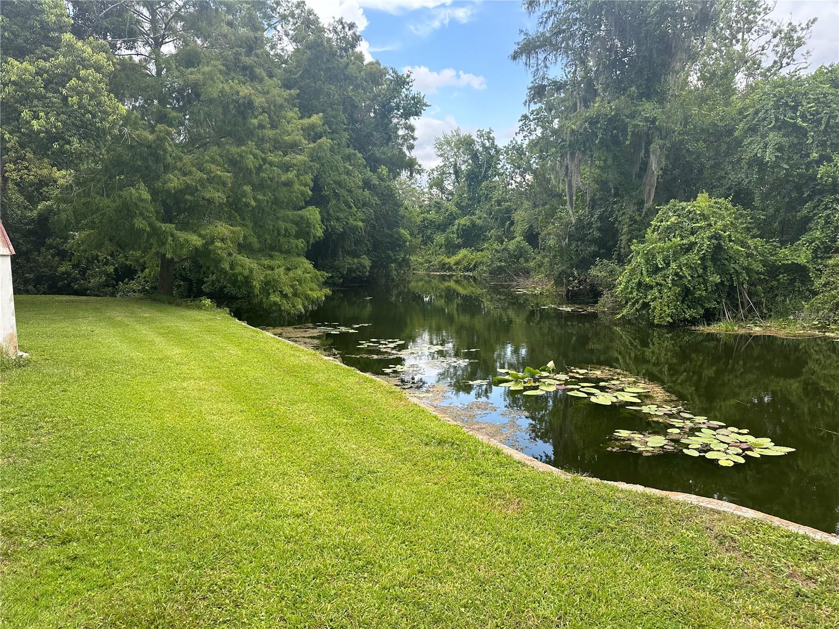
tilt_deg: -5.9
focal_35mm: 24
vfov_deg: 56.8
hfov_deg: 71.6
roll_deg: -0.1
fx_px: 582
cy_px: 314
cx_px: 420
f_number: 1.78
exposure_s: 1/650
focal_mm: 6.86
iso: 80
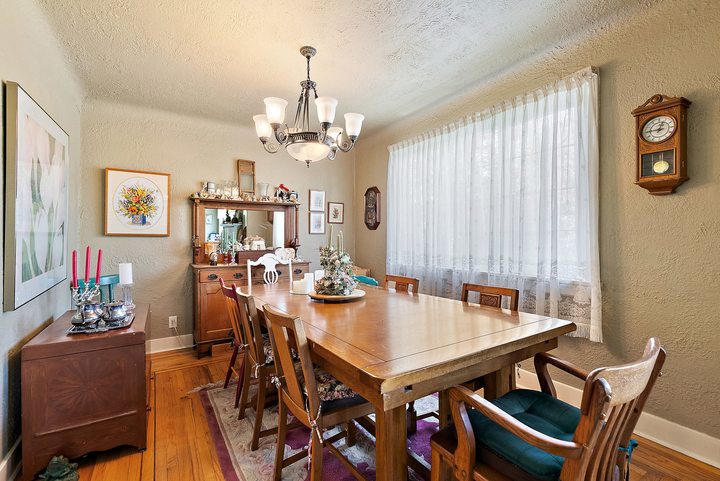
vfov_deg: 73.8
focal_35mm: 16
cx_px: 360
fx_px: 320
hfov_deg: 96.7
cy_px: 240
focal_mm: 16
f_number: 7.1
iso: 320
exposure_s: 1/2.5
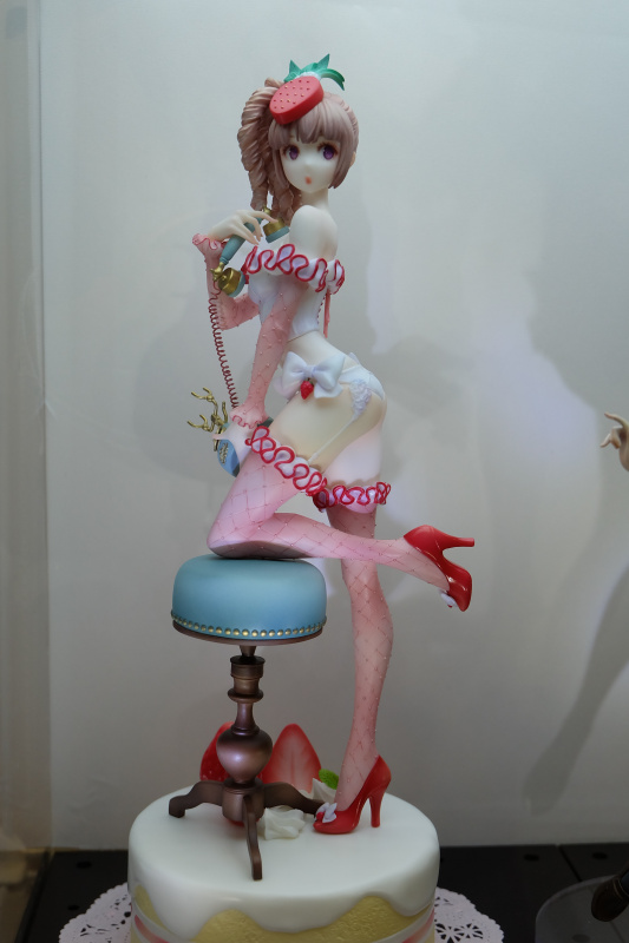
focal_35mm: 49
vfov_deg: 40.4
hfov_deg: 27.5
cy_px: 472
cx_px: 314
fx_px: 1285
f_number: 5
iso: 640
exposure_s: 1/125
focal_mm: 32.5
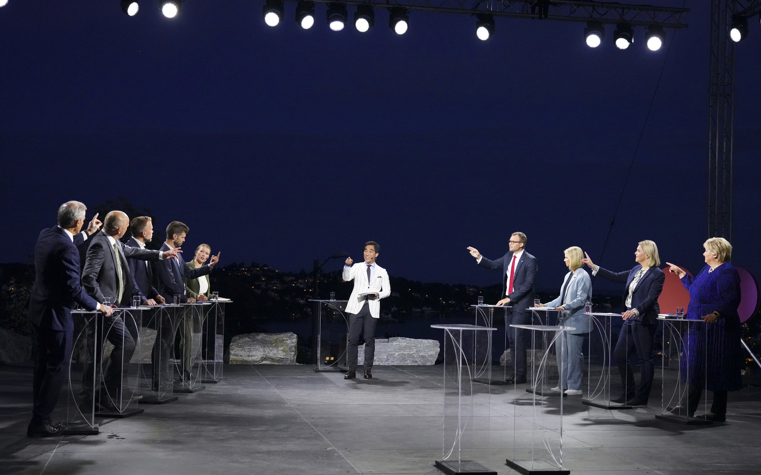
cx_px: 385
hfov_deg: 38.9
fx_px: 1078
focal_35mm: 52
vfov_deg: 24.9
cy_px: 241
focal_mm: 50
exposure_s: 1/250
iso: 6400
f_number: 4.5
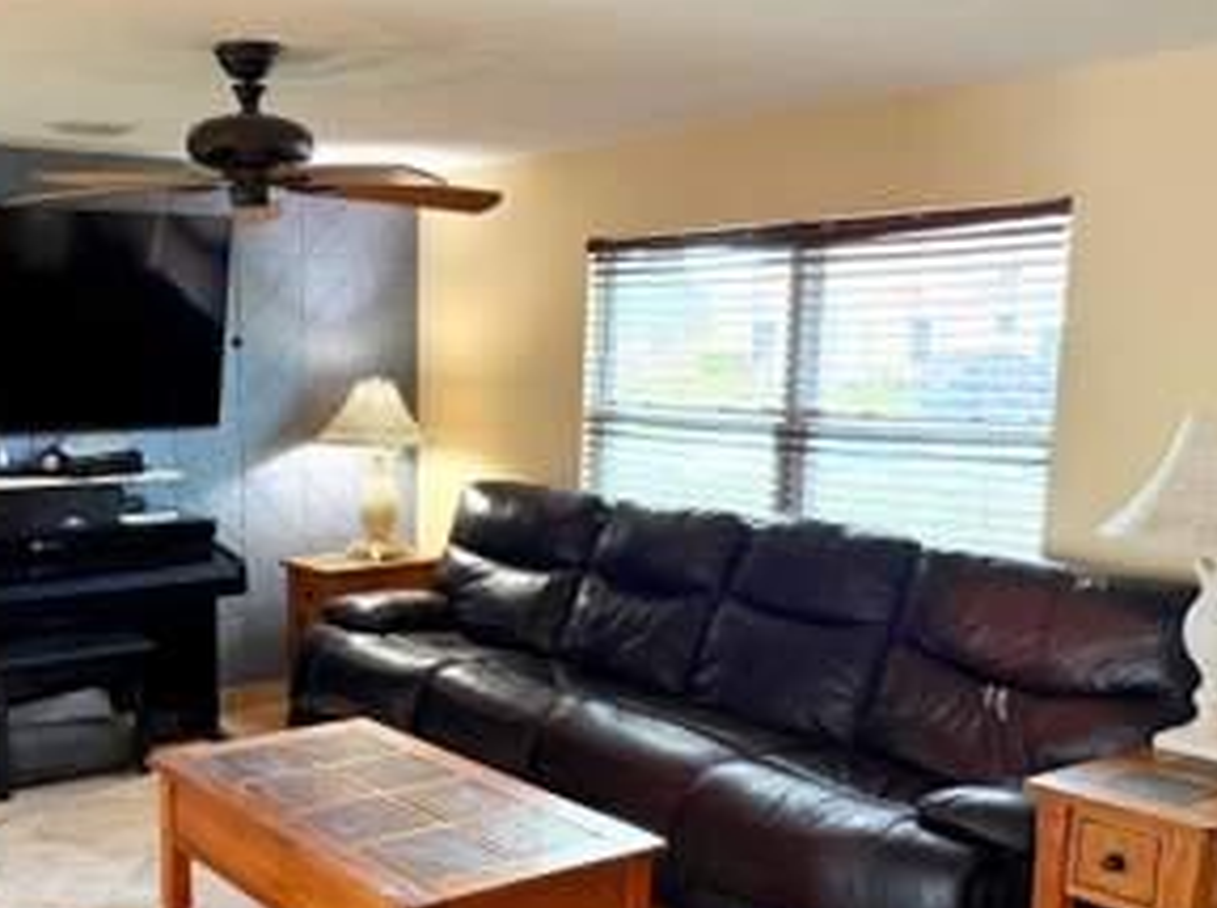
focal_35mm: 40
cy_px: 572
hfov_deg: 45.7
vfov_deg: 35.6
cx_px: 347
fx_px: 1404
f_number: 1.78
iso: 400
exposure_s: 1/60
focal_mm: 6.76
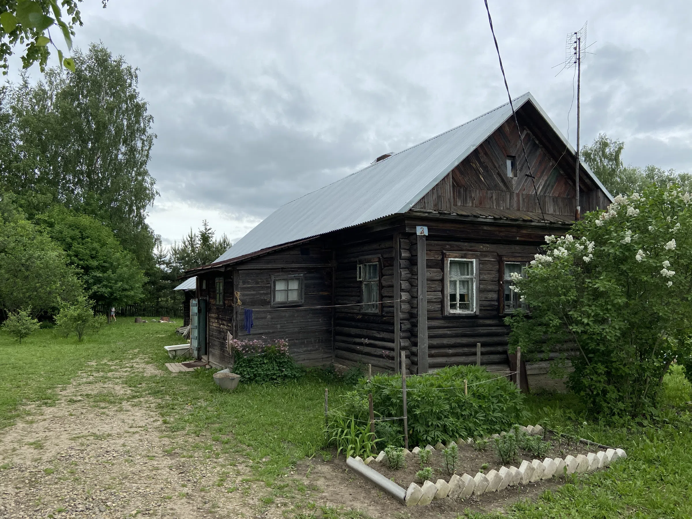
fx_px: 520
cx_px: 346
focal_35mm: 26
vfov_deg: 53.1
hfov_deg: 67.3
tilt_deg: +2.6
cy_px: 260
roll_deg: +2.0
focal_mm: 4.25
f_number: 1.8
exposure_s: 1/1362
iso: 32
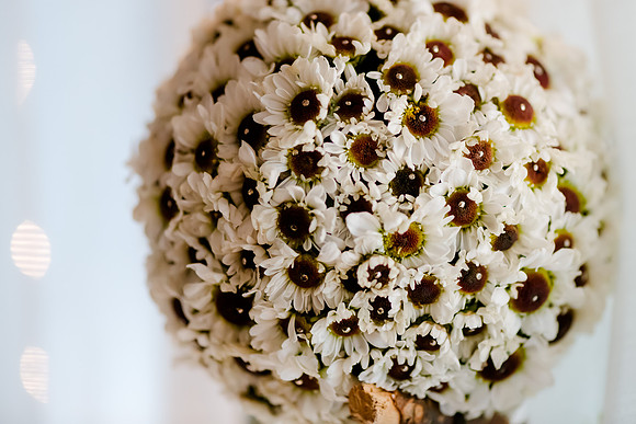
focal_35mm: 127
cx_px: 385
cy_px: 167
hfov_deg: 16.1
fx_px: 2246
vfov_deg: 10.8
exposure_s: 1/500
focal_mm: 105
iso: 2500
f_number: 3.2
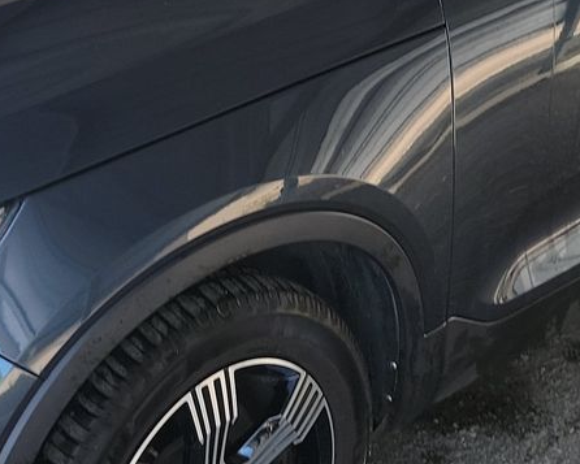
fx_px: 1442
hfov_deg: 22.7
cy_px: 183
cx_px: 216
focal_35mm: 84
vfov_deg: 18.3
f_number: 1.8
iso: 59
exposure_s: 1/119
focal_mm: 6.7
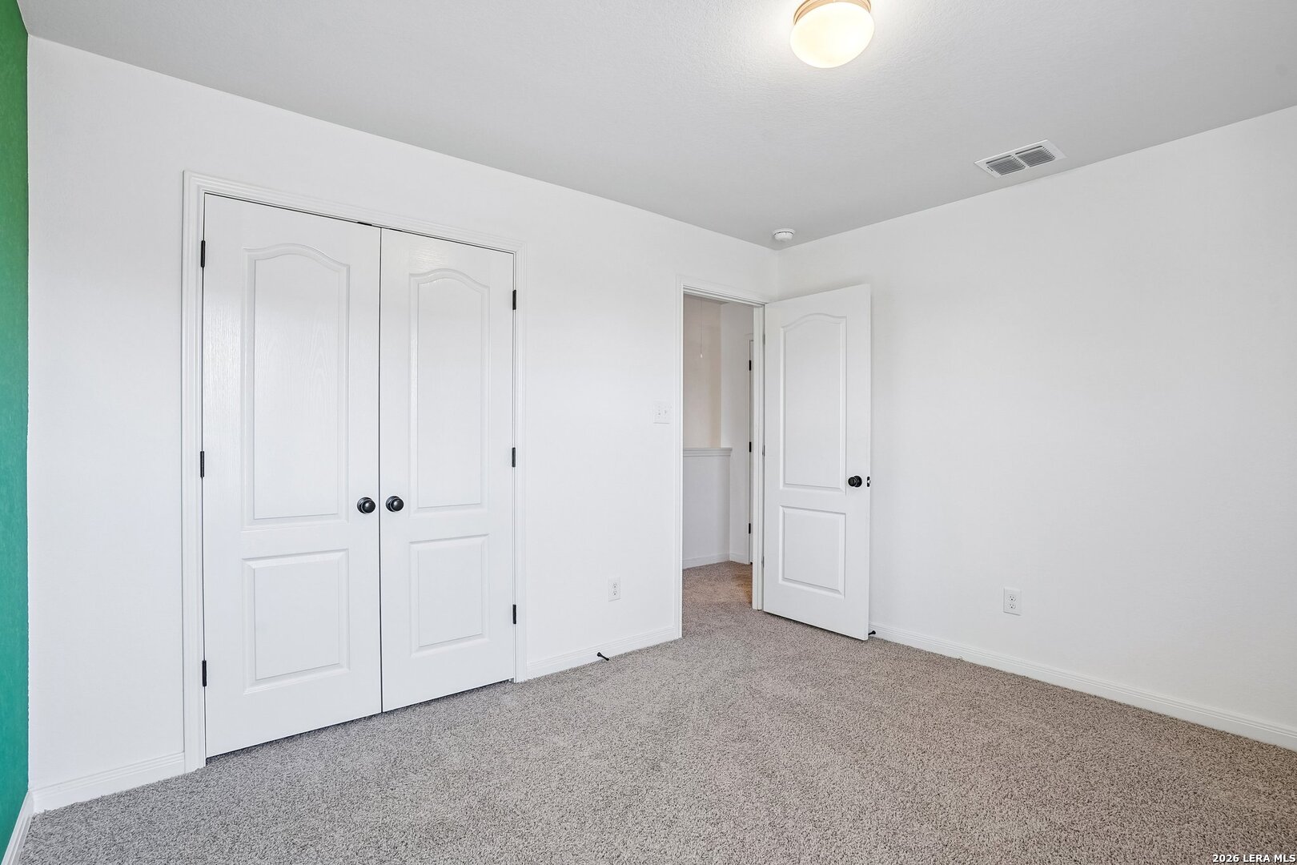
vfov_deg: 73.7
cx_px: 648
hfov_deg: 96.7
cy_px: 432
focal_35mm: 16
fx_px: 576
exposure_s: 1/25
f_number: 8
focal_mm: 16
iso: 400
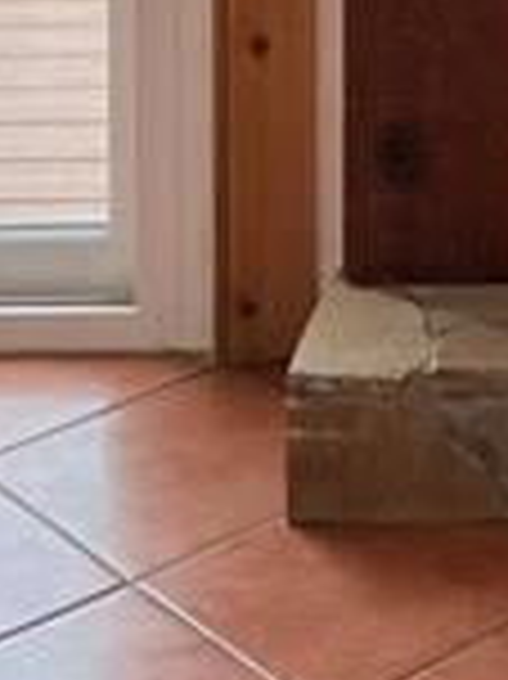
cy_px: -671
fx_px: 2587
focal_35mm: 132
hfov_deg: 10.2
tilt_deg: -3.2
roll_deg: +0.2
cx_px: 1061
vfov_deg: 13.0
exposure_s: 1/120
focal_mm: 5.1
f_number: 1.6
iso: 64
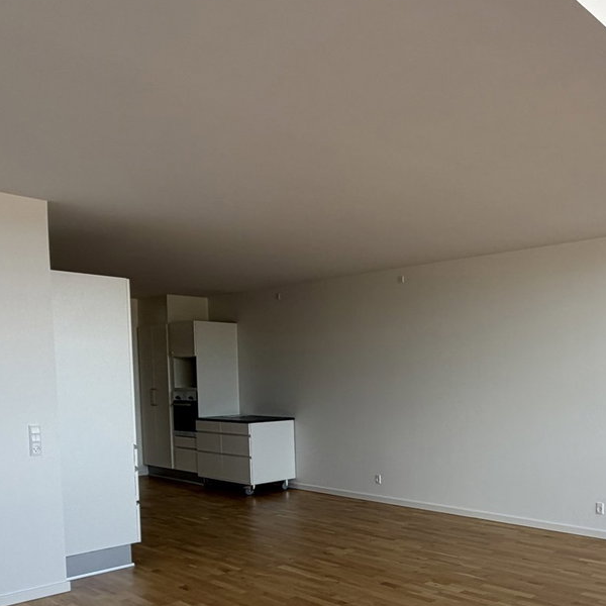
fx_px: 654
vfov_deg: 48.6
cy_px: 421
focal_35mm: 33
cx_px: 482
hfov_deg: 47.2
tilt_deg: -3.8
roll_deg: +0.5
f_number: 2.2
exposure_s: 1/152
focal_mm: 2.22
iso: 40
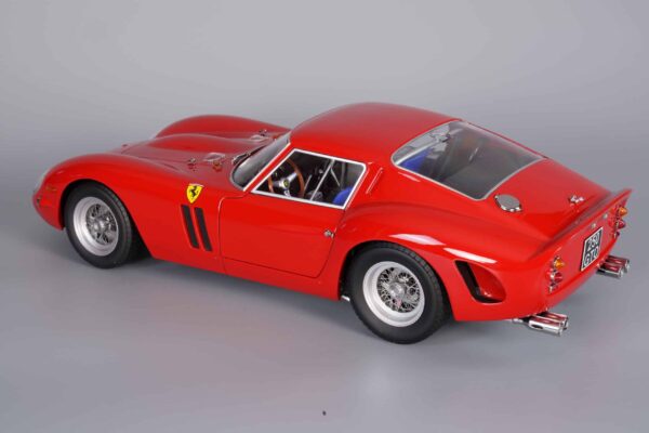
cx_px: 324
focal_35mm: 70
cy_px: 216
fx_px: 1262
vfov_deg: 19.5
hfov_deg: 28.8
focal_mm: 70
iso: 200
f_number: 22
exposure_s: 1
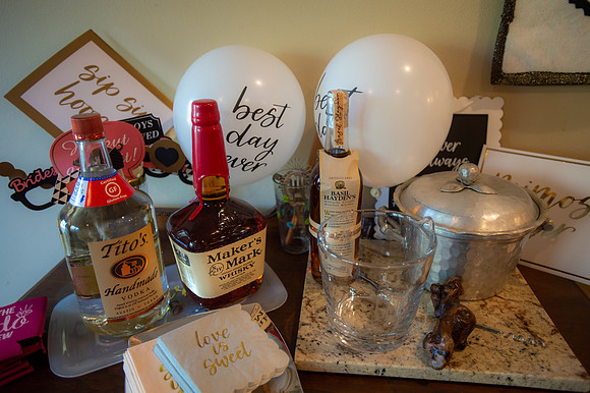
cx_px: 295
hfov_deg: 69.4
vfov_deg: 49.5
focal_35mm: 26
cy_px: 196
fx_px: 426
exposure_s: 1/40
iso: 500
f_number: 2.8
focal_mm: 26
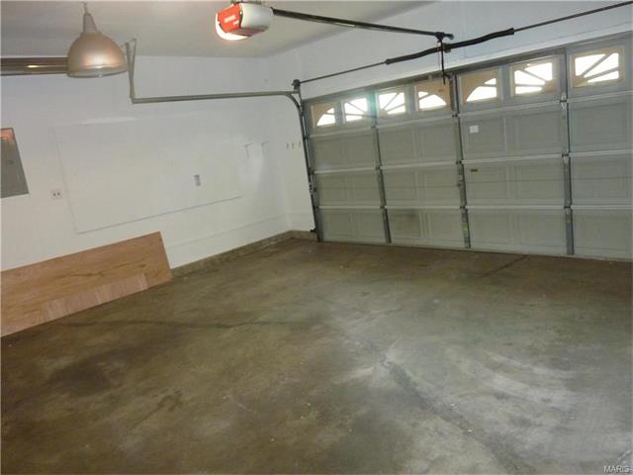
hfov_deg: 69.4
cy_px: 238
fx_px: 457
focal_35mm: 25
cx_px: 316
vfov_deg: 54.9
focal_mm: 4.1
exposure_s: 1/30
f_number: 3.3
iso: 400
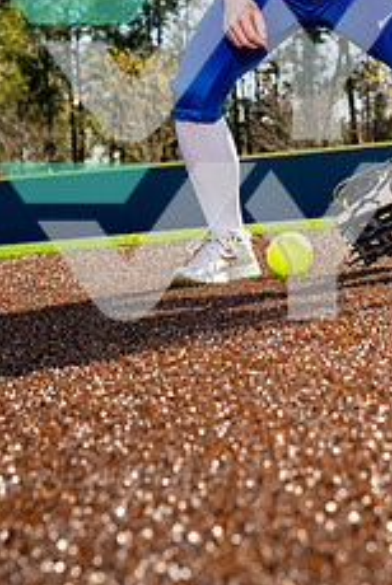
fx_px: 1368
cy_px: 64
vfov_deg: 23.5
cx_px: 379
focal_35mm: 84
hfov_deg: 16.0
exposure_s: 1/250
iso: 100
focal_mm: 43
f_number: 6.3
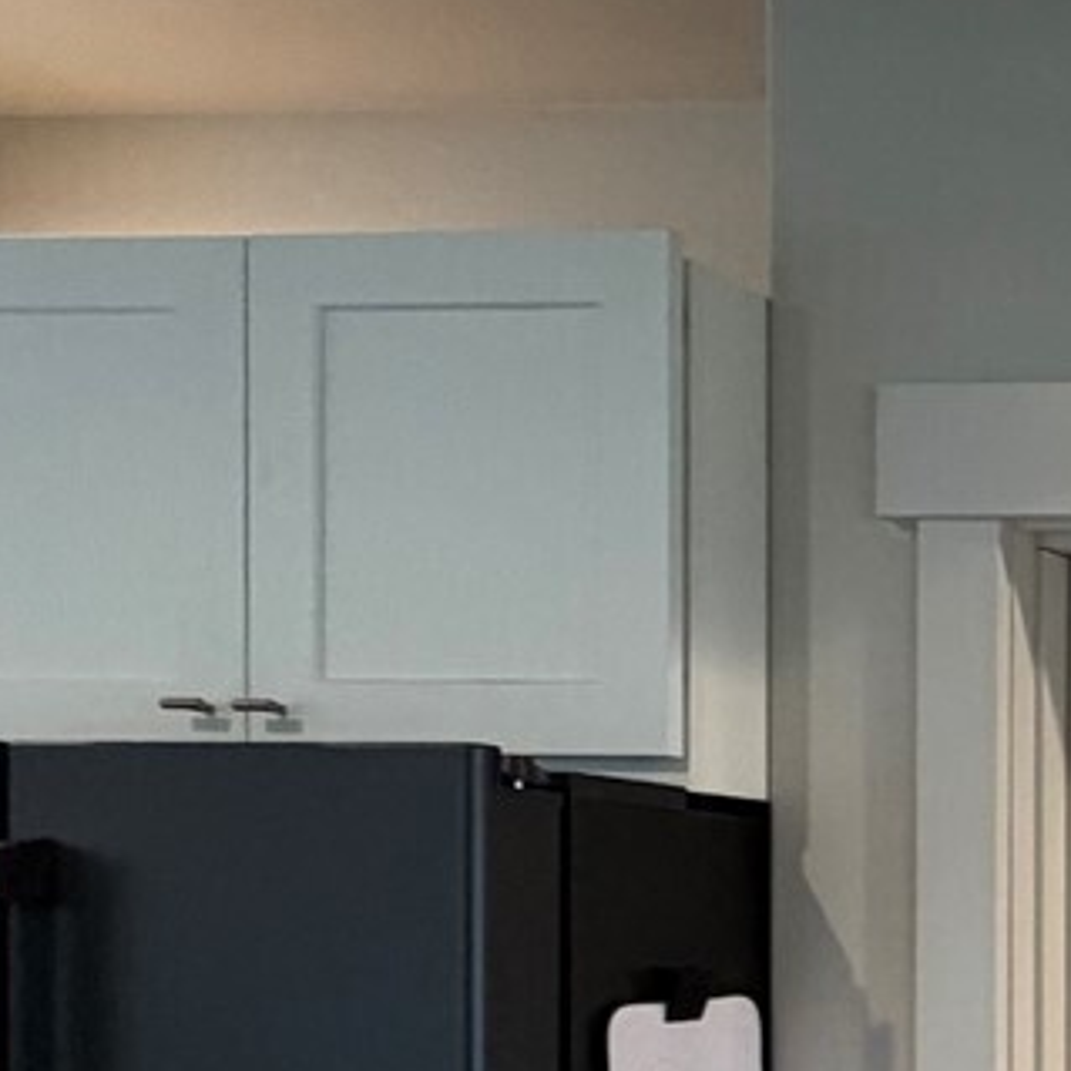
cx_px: 2108
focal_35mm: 62
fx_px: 2170
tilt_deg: -0.6
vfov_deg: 26.5
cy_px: 1027
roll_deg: -0.6
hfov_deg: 18.6
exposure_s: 1/60
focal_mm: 2.22
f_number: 2.2
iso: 250
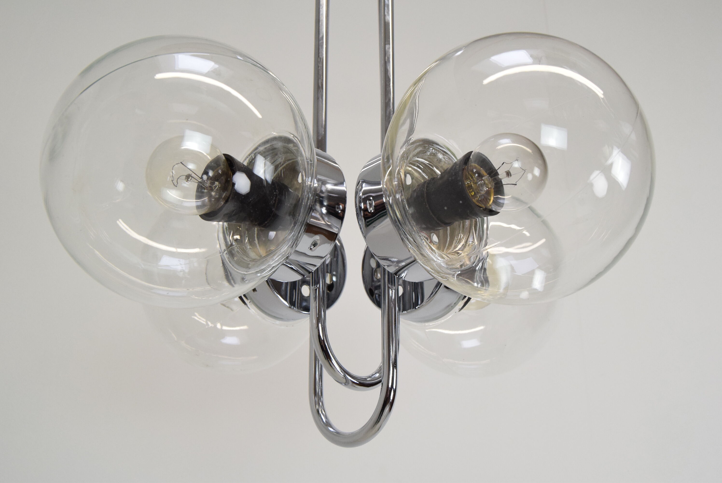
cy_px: 242
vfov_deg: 36.9
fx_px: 723
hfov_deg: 53.1
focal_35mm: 36
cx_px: 361
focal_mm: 24
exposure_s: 1/250
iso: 1600
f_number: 8
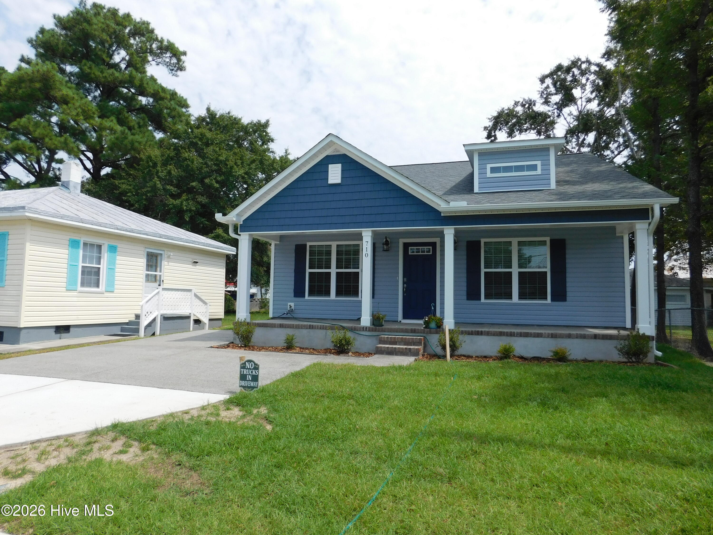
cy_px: 268
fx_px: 474
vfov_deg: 58.9
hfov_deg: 73.9
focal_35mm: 23
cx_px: 356
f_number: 6
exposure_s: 1/500
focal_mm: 4
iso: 125
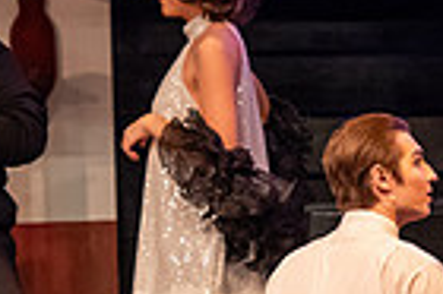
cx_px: 389
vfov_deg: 2.4
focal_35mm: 560
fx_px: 6883
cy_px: 362
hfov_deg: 3.7
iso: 3200
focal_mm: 135
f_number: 3.2
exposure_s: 1/200
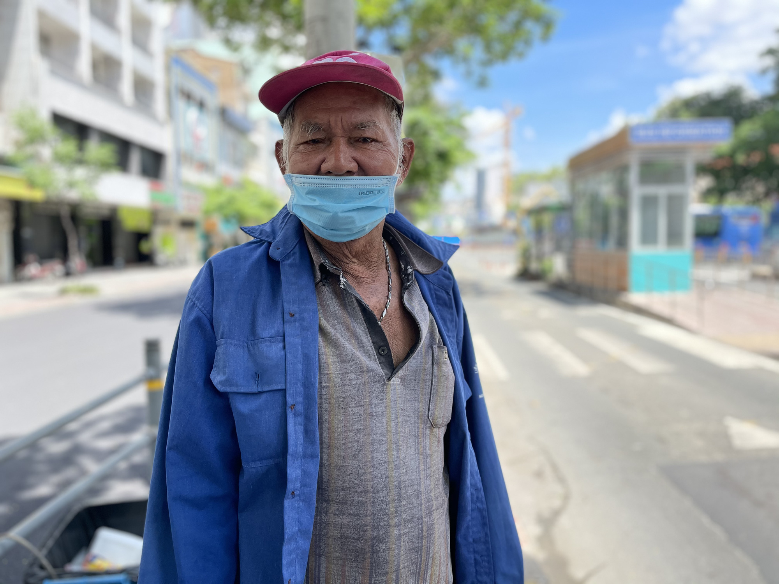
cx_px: 390
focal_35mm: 26
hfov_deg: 67.3
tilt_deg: -4.4
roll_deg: +0.4
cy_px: 292
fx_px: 585
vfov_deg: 53.1
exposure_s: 1/842
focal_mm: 4.2
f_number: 1.6
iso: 32
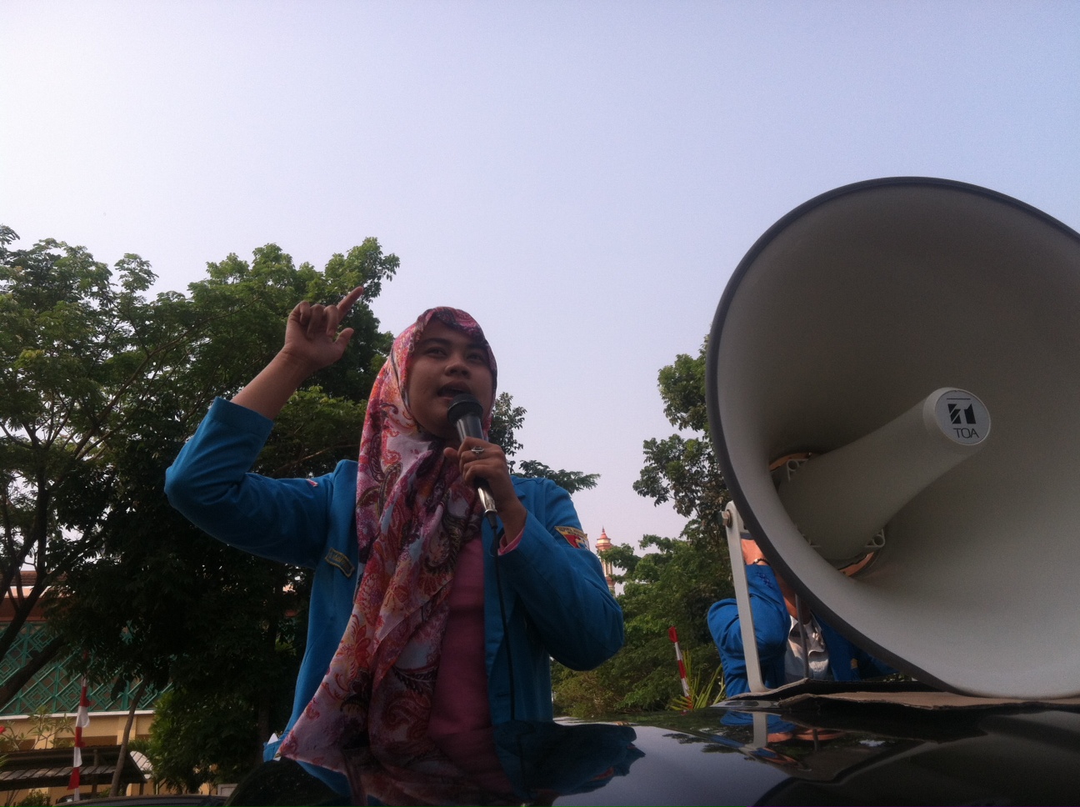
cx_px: 540
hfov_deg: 52.7
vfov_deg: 40.6
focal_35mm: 35
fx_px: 1090
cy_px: 404
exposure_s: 1/736
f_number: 2.8
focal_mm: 3.85
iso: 80
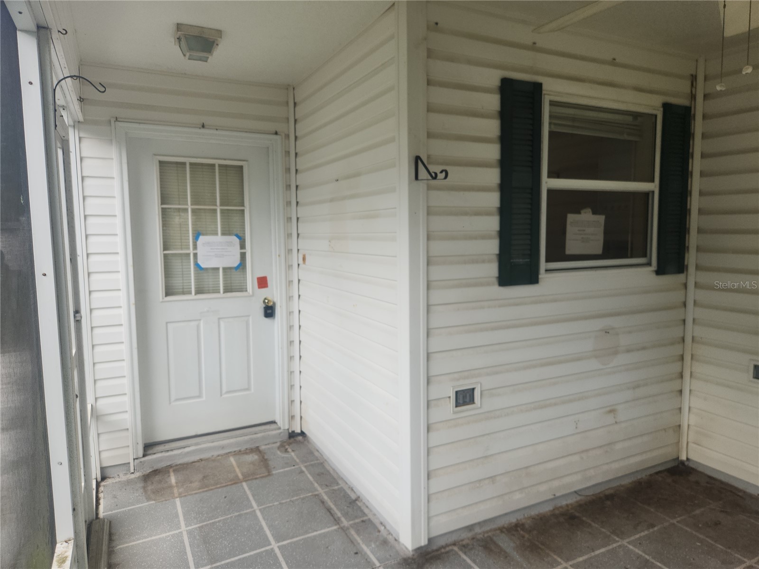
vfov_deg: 58.9
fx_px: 504
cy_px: 284
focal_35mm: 23
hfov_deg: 73.9
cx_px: 380
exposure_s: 1/180
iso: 20
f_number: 1.8
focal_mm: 5.4
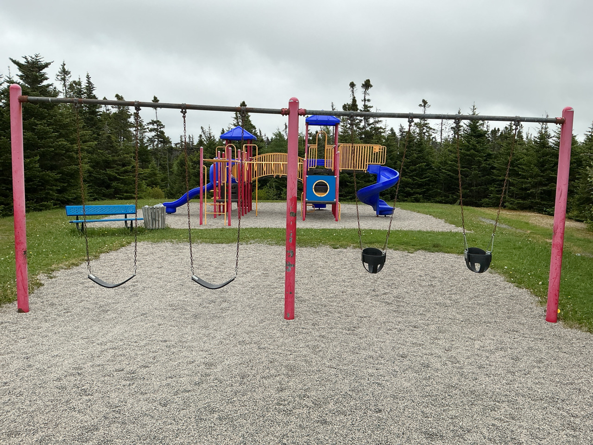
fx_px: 497
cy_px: 222
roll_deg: -1.4
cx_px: 296
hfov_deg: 61.7
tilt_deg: -5.2
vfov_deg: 48.2
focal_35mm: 29
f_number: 1.8
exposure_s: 1/1279
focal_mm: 3
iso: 25
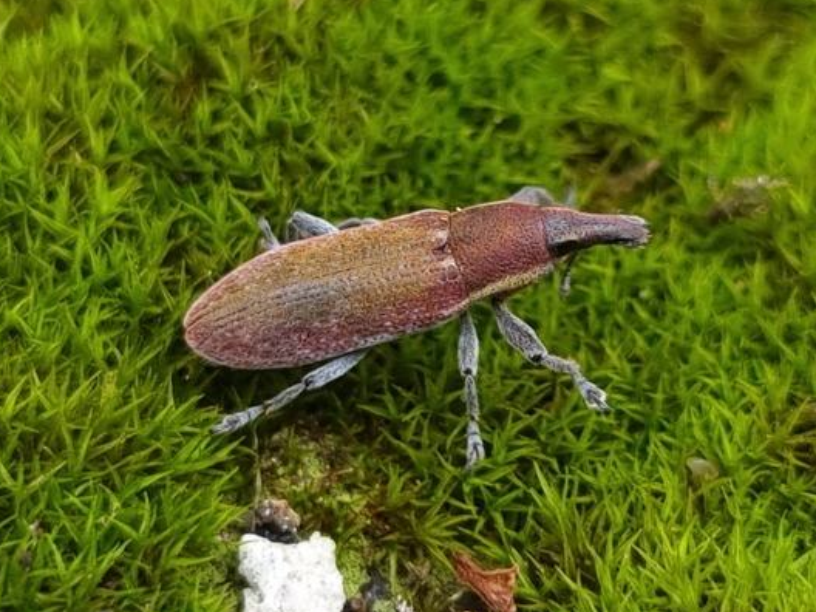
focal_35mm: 42
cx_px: 389
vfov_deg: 34.1
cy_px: 212
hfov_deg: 44.8
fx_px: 990
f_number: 1.8
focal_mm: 5.4
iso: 50
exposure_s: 1/50
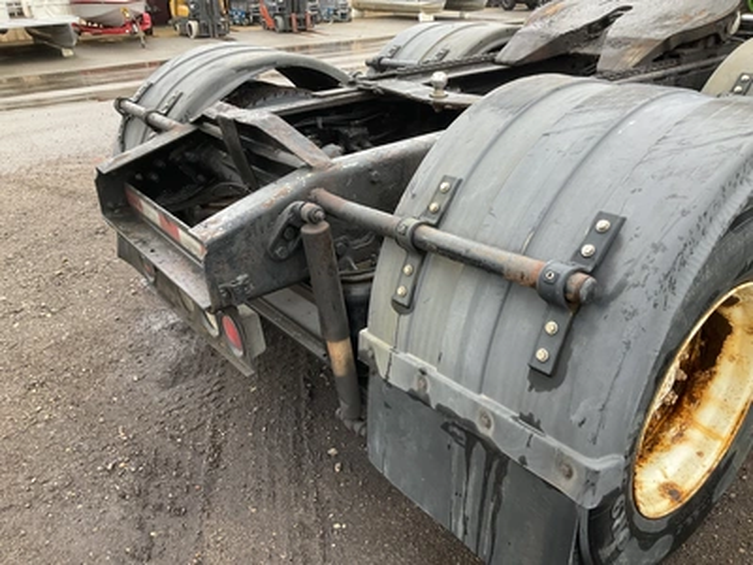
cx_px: 376
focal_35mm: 29
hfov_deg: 61.7
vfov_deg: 48.2
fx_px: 631
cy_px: 282
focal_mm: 3
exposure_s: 1/122
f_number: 1.8
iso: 32
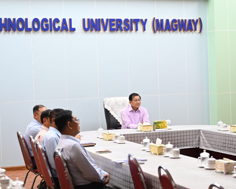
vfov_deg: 19.2
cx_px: 122
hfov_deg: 23.8
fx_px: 559
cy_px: 94
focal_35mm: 80
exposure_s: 1/60
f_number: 2.8
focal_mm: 47
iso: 800
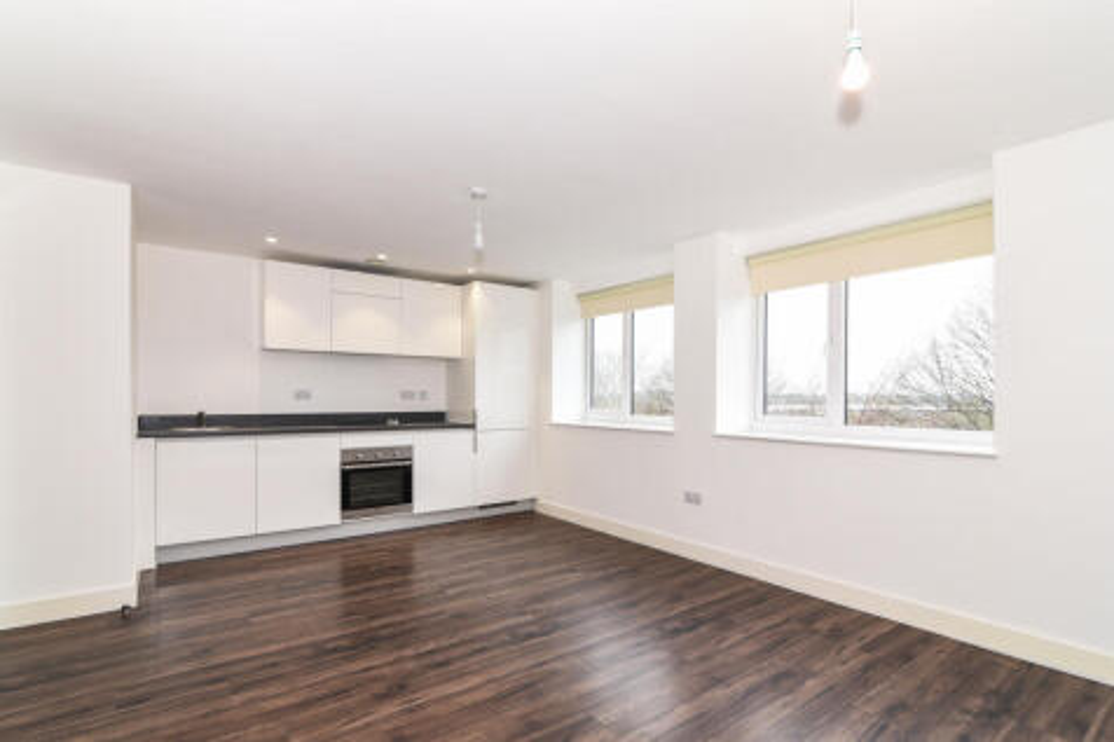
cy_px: 371
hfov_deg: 96.8
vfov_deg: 73.7
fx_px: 495
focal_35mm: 16
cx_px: 557
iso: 640
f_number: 5.6
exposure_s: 1/60
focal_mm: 16
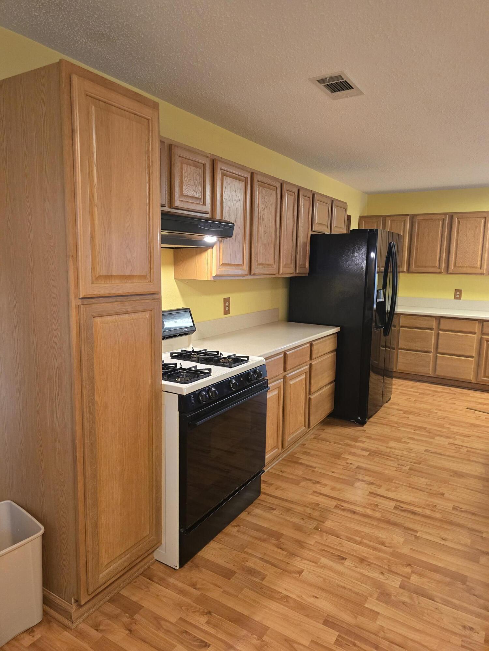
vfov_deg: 73.9
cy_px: 326
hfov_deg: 58.9
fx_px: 433
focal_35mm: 23
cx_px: 244
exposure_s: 1/120
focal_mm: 6.3
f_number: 1.7
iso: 800
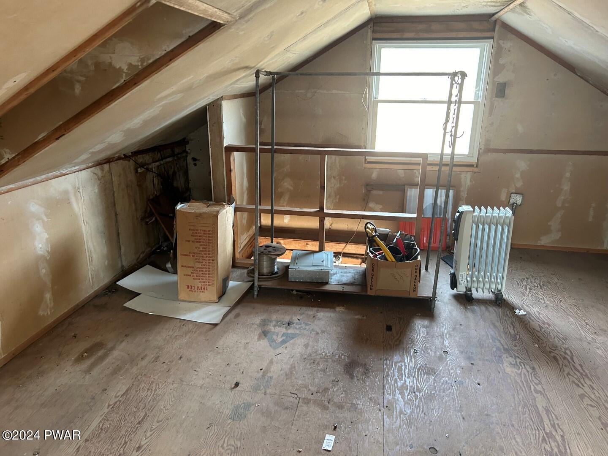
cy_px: 228
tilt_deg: -18.5
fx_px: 457
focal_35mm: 26
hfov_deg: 67.3
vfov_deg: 53.1
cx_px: 304
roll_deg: +0.0
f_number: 1.5
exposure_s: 1/60
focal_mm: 5.7
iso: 250
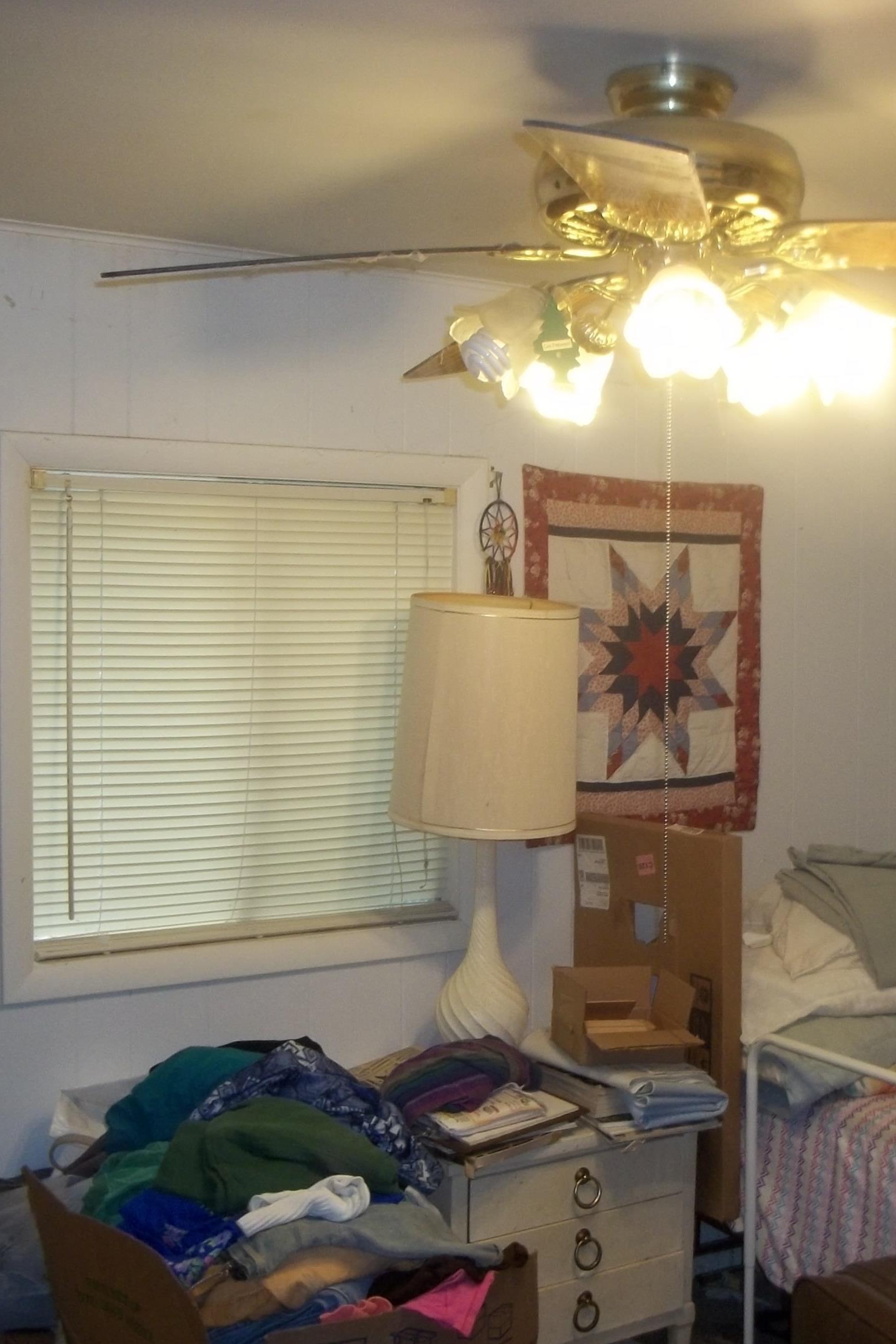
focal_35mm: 46
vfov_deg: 42.7
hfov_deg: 29.2
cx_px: 549
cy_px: 673
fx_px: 1717
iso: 160
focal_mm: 5.9
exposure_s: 1/50
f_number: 3.3
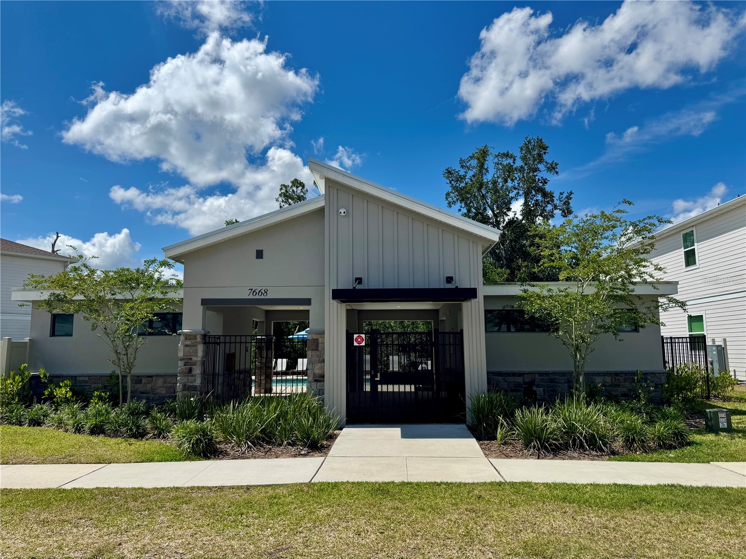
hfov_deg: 71.6
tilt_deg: +6.4
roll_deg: +0.2
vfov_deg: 56.8
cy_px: 280
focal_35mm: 24
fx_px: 517
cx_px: 373
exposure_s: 1/7092
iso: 80
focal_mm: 6.76
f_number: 1.78
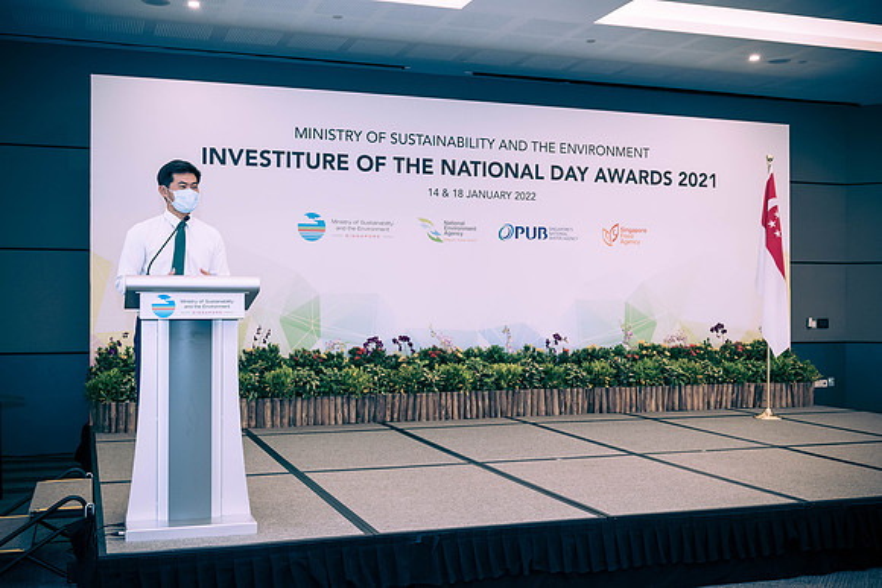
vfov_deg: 33.4
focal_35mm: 40
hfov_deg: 48.4
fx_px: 980
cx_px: 441
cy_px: 294
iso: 1000
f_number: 5
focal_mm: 40
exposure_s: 1/125
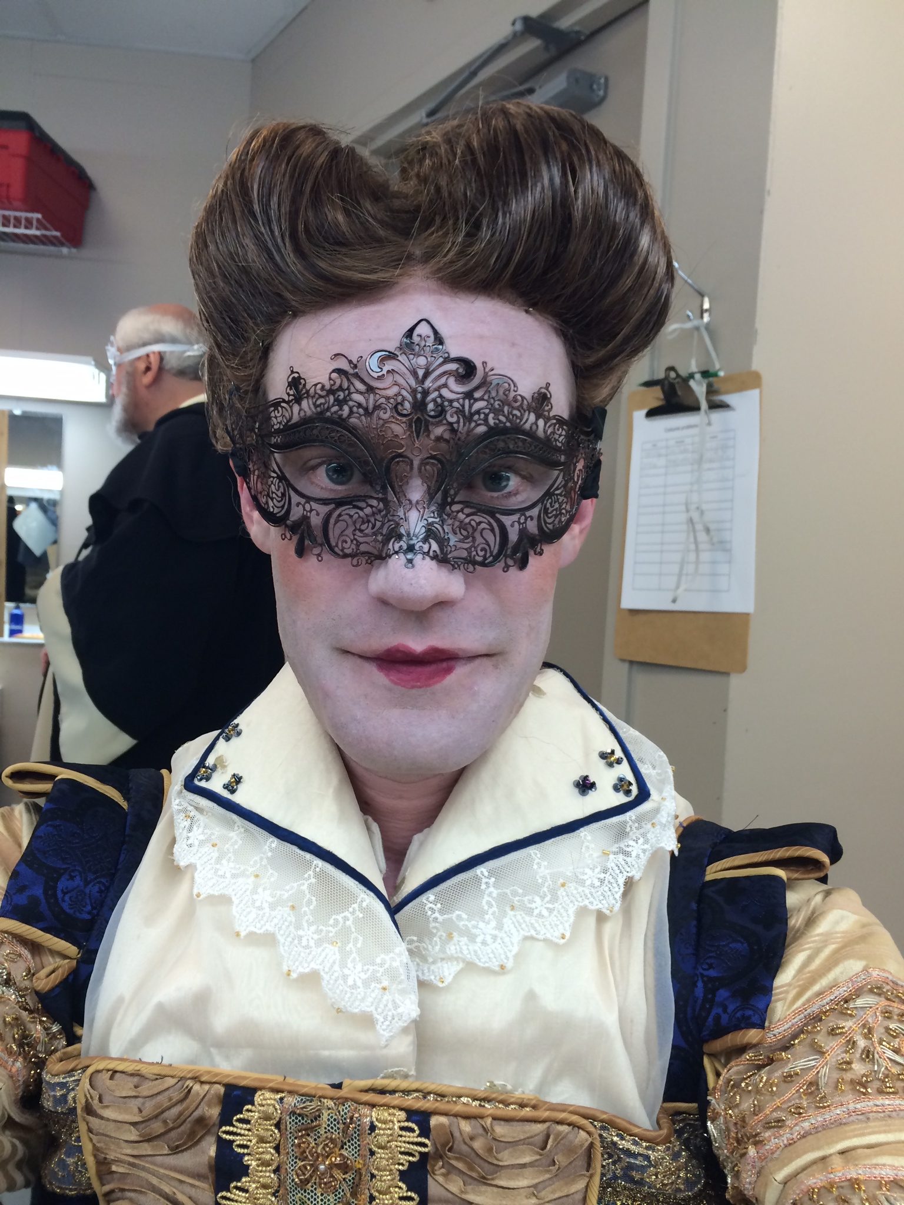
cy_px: 602
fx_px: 1045
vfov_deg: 60.0
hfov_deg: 46.8
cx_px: 452
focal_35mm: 30
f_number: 2.2
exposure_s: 1/40
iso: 32
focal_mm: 4.12
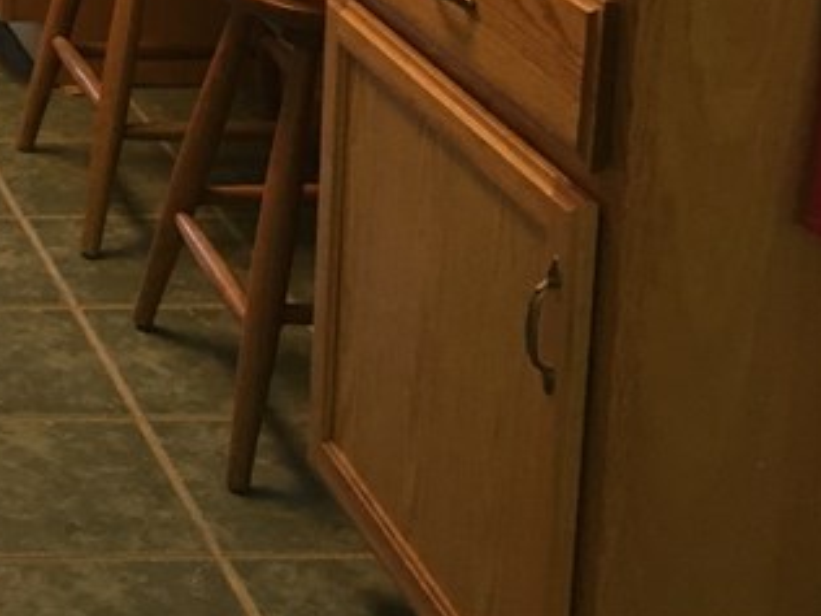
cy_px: -374
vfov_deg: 14.4
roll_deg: +1.0
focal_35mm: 94
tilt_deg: -8.8
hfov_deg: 18.0
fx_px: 2229
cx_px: -496
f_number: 2.2
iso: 100
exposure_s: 1/30
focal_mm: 4.15
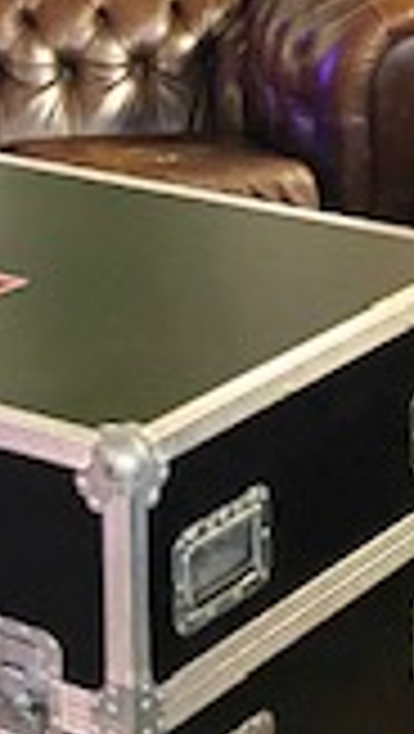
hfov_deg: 10.9
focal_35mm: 111
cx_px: 274
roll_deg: -0.5
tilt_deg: -7.1
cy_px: -63
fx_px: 2161
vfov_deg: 18.6
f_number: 1.8
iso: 500
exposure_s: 1/25
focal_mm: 4.25
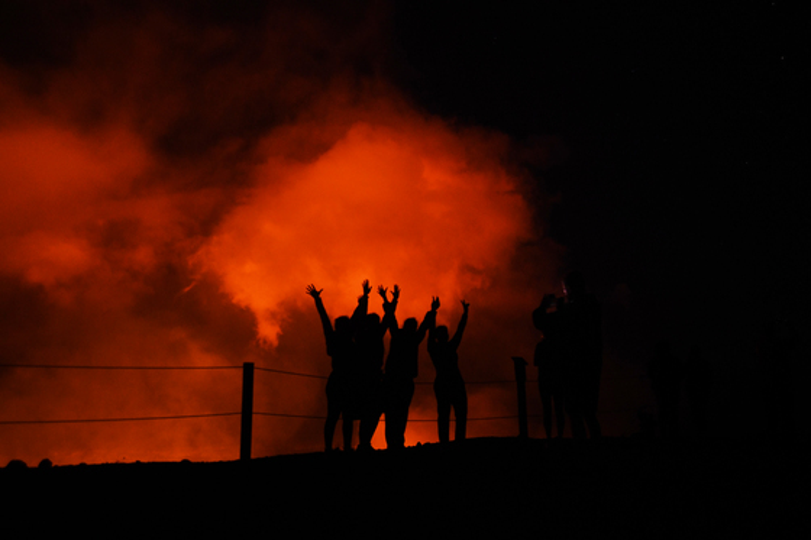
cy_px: 270
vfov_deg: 37.8
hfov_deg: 54.4
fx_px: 788
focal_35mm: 35
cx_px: 406
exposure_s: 1/5
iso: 2500
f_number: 3.5
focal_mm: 35
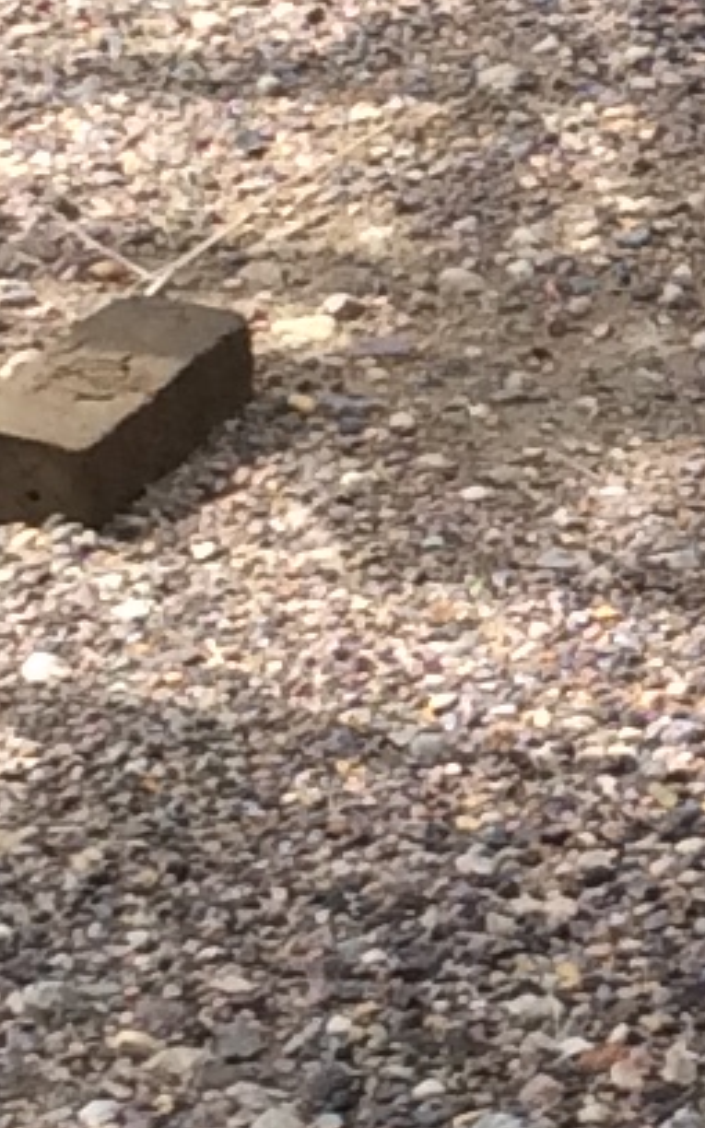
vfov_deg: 9.7
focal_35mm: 215
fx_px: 6609
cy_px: 152
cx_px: 1407
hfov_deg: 6.0
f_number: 2.4
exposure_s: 1/602
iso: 32
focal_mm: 3.3
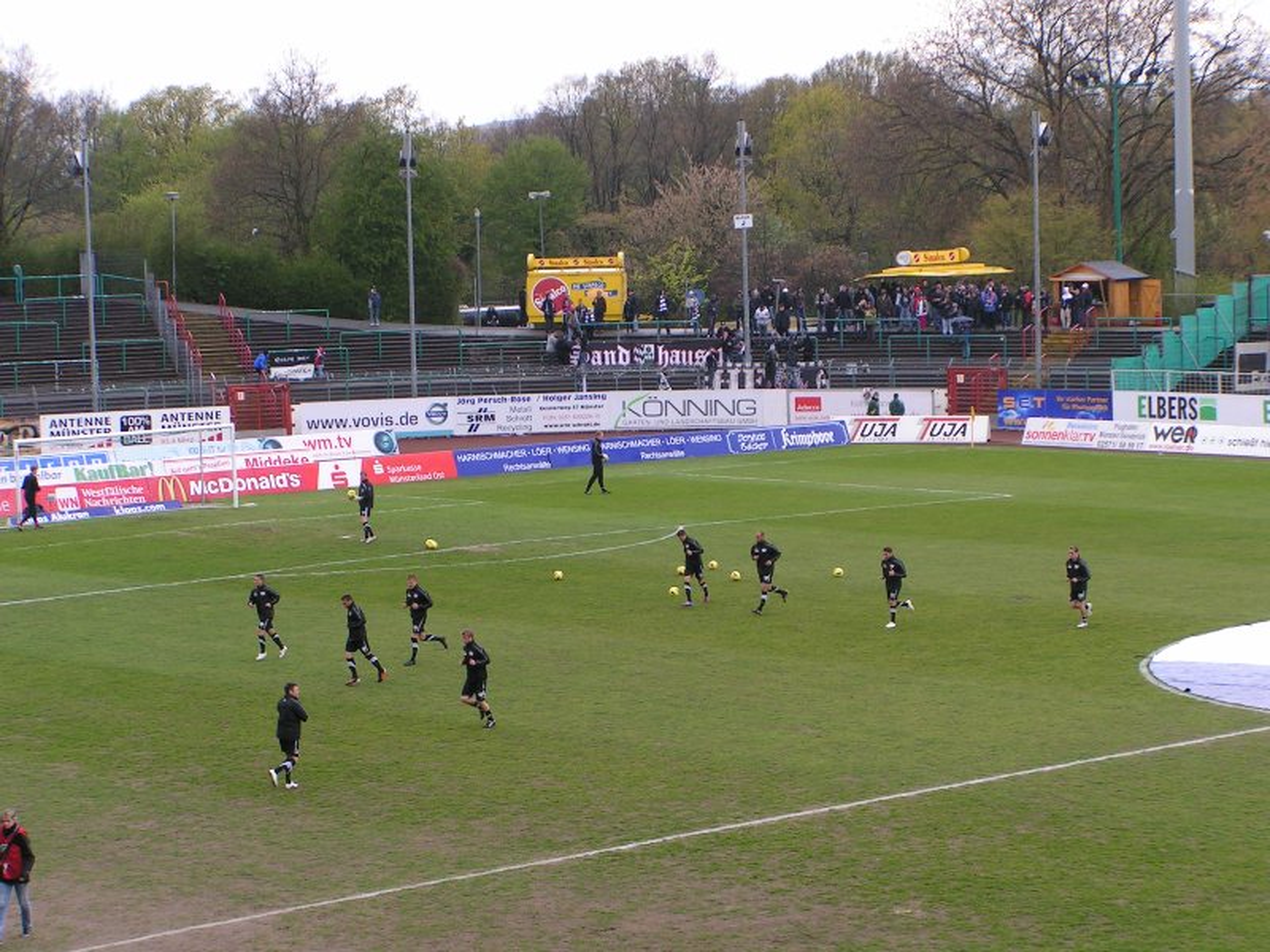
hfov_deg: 19.8
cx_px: 635
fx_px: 3632
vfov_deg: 14.9
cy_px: 476
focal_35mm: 99
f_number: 5
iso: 50
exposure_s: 1/200
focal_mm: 15.2
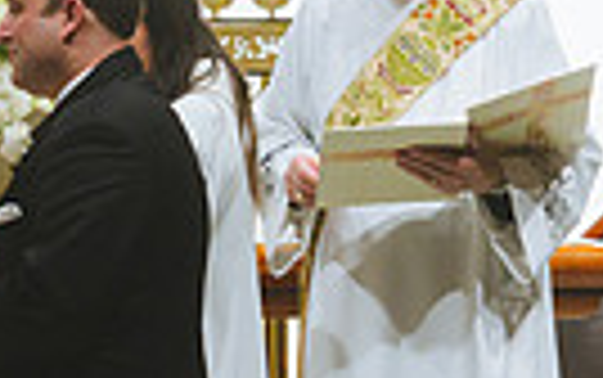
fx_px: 9852
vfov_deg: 2.2
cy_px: 410
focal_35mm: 599
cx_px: -130
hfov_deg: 3.5
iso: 2500
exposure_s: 1/125
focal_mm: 130
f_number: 2.8
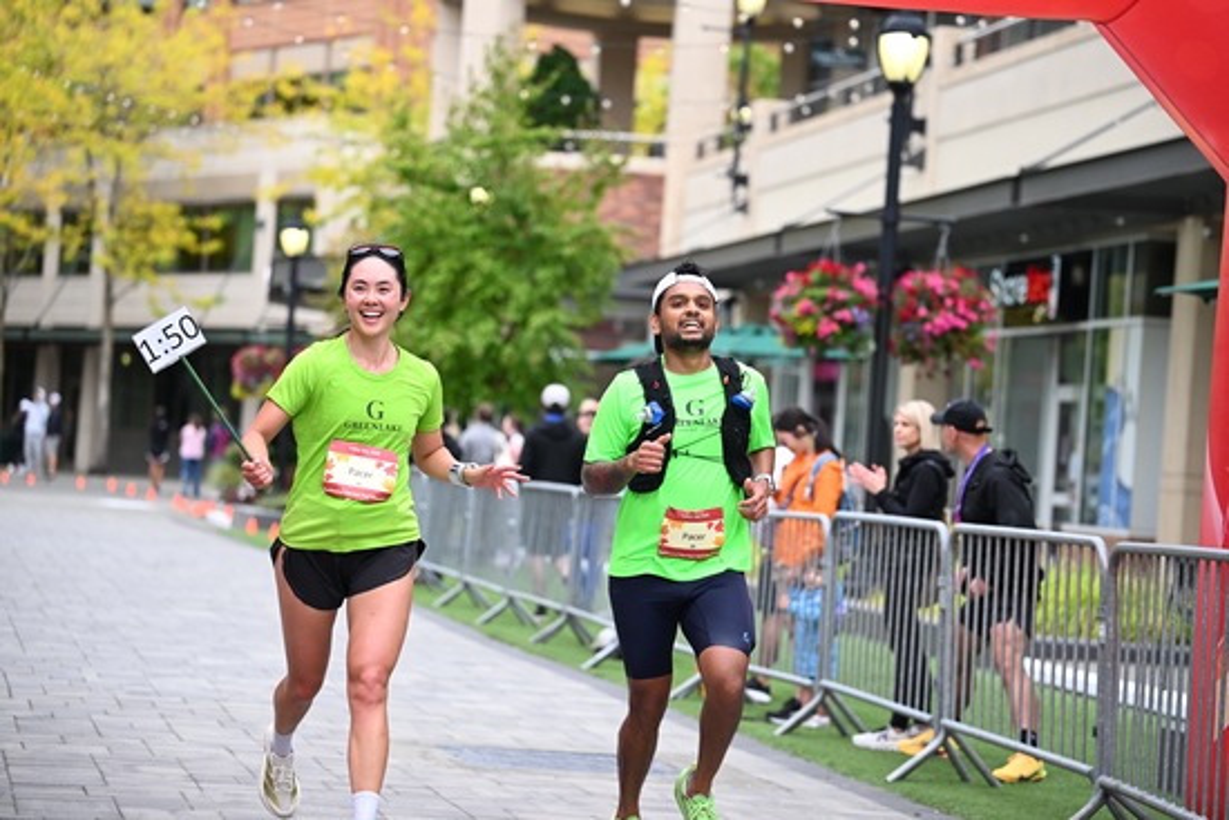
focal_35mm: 97
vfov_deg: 14.1
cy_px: 410
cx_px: 614
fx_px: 3312
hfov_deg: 21.0
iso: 800
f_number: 2.8
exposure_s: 1/2000
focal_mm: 97
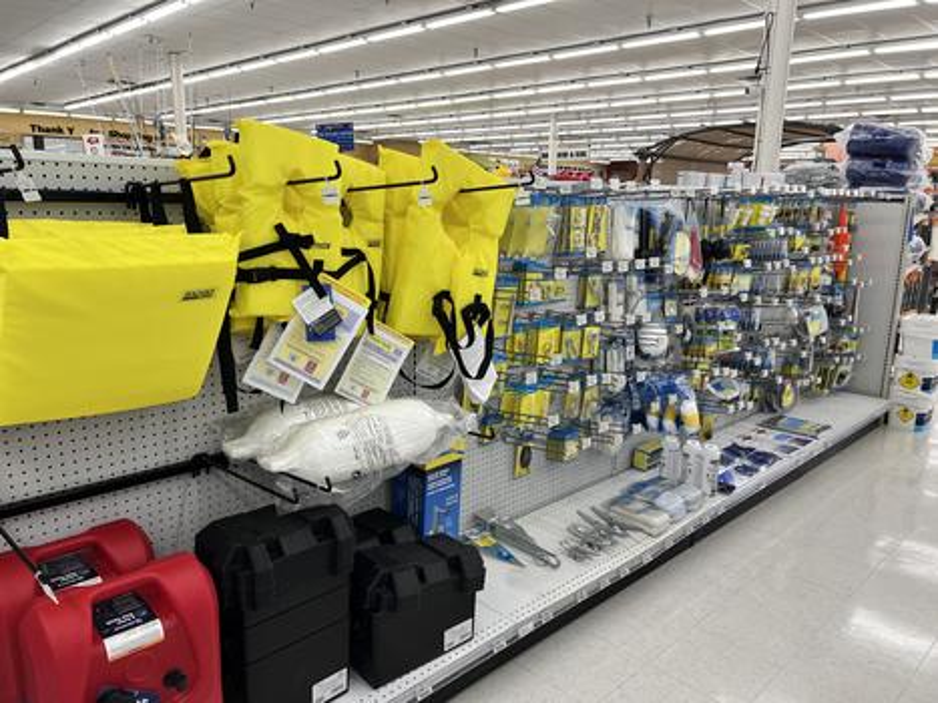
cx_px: 469
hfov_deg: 67.3
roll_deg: -1.1
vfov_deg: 53.0
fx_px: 704
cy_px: 352
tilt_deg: -13.2
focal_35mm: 26
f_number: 1.5
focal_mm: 5.7
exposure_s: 1/120
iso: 40
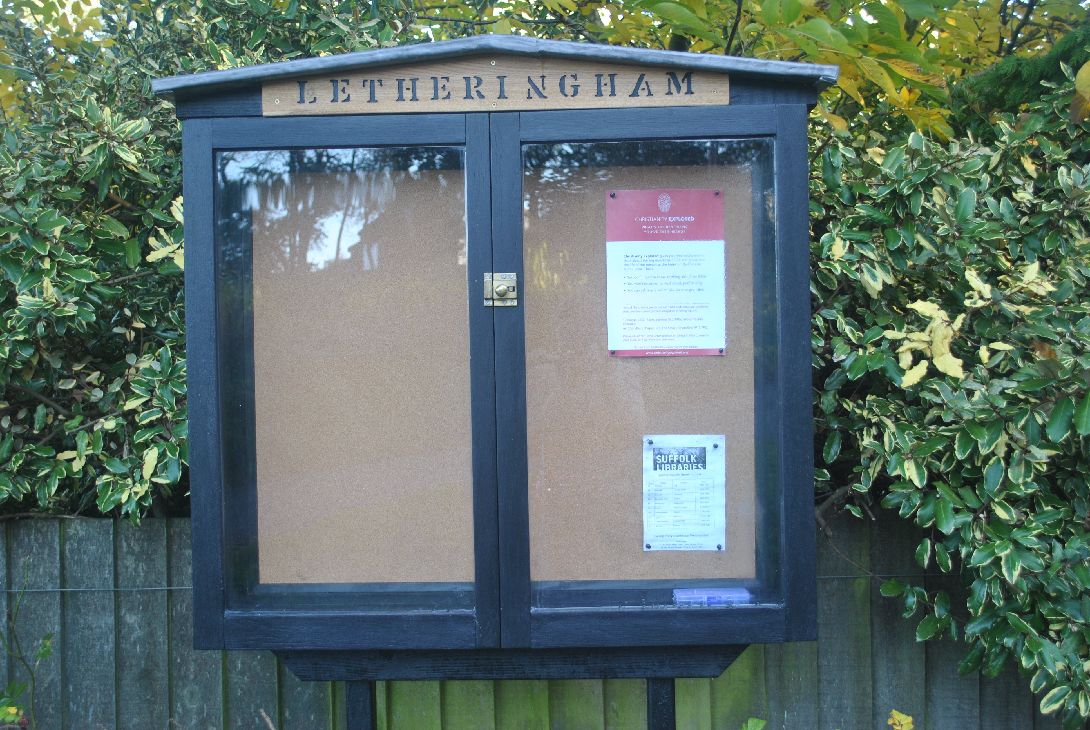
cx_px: 545
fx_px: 1273
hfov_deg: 46.3
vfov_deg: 32.0
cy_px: 365
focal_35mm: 42
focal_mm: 28
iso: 200
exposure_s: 1/50
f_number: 4.5
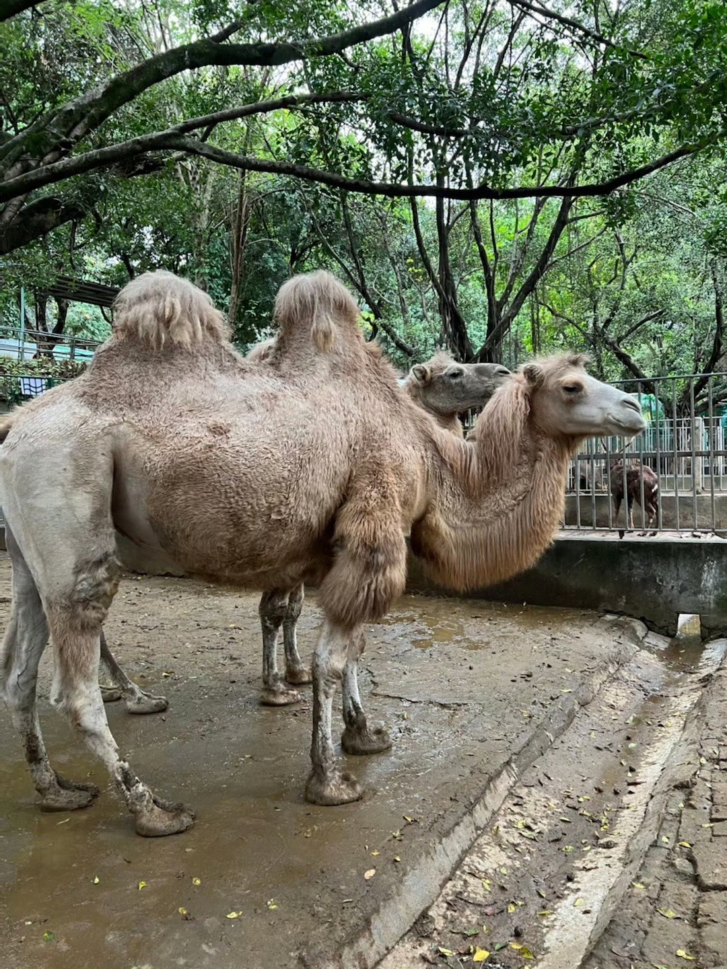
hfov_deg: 53.1
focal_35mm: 26
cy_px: 484
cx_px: 364
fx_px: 728
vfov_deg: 67.3
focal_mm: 5.7
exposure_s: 1/60
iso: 320
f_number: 1.5
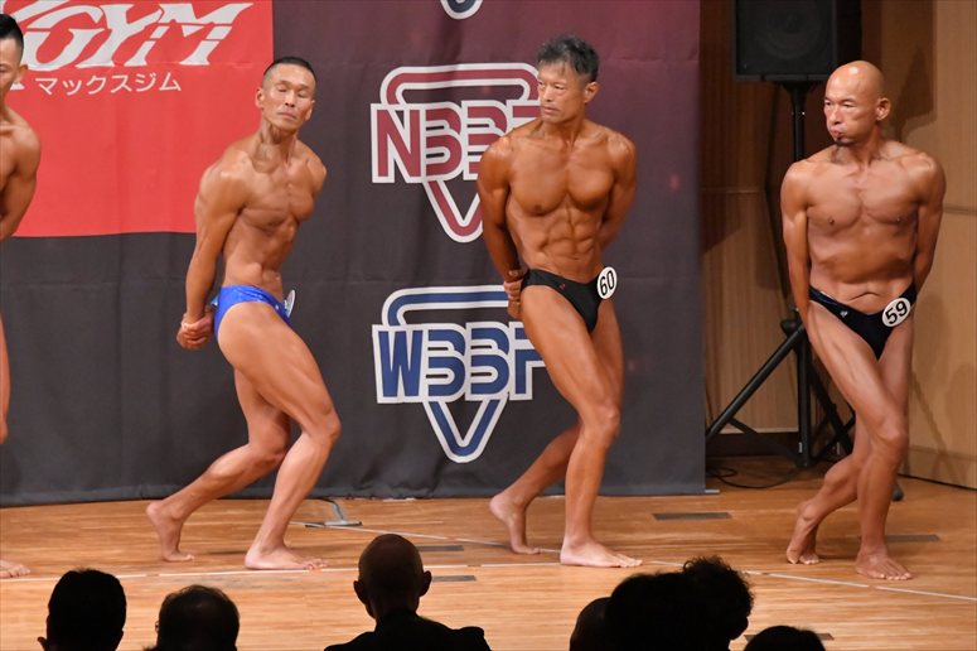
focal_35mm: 270
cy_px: 326
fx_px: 7324
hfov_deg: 7.6
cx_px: 488
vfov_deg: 5.1
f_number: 5.6
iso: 11400
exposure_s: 1/400
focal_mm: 180
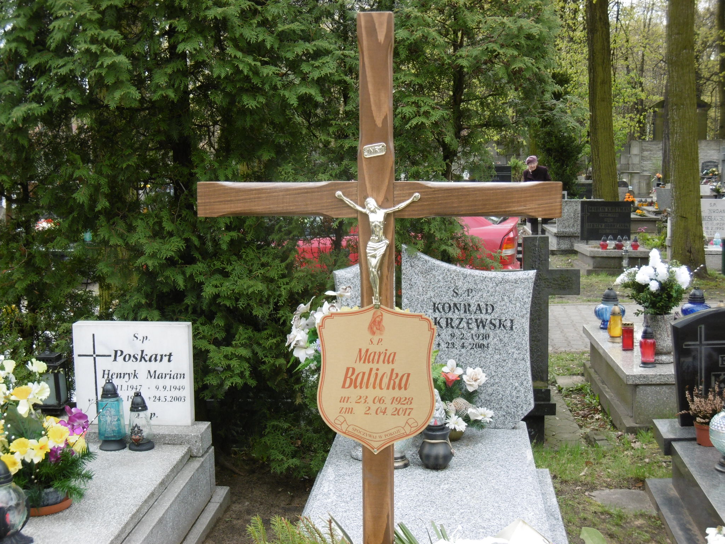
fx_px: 1236
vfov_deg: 24.8
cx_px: 362
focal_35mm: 59
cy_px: 272
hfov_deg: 32.7
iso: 100
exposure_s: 1/100
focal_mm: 10.5
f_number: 4.2
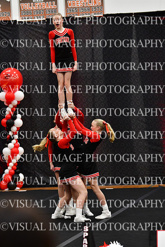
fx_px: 1285
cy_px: 124
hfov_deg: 7.3
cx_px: 82
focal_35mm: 187
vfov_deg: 11.0
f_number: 3.5
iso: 4000
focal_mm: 125
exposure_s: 1/500
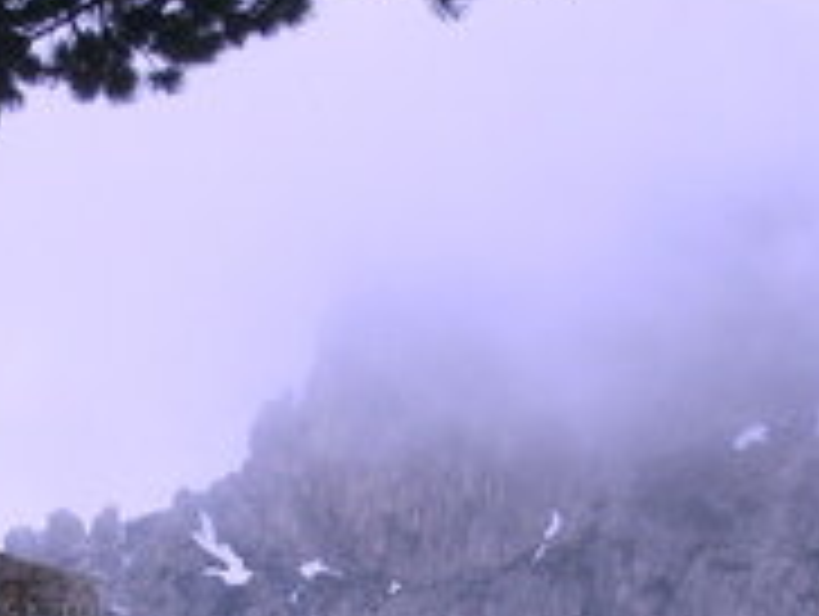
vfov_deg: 8.6
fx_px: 4051
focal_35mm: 171
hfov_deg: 11.4
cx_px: -86
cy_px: 800
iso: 80
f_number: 8.4
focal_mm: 8.7
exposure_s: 1/125
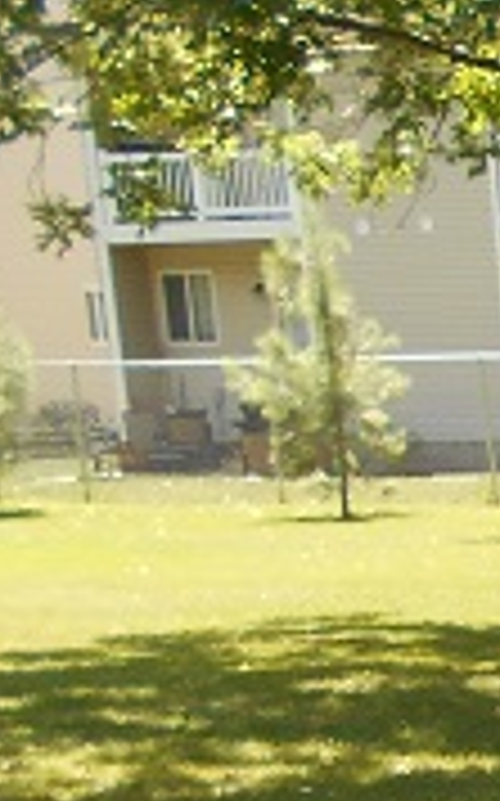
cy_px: 1138
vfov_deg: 16.2
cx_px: 1426
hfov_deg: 9.1
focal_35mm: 120
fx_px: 2621
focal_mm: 4.6
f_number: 3.2
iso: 80
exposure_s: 1/200
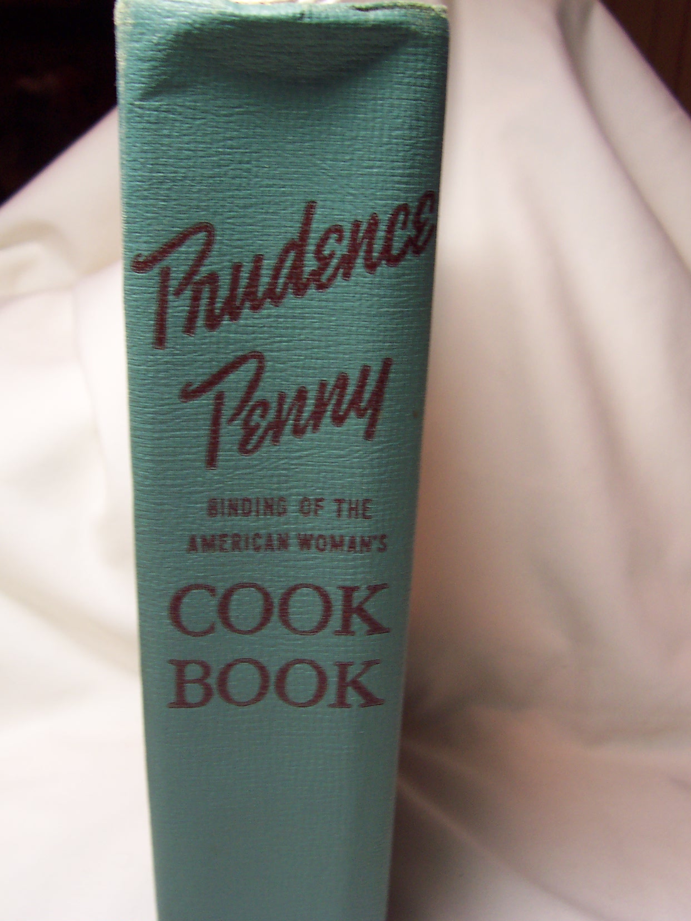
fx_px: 985
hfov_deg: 38.7
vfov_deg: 50.1
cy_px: 460
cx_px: 346
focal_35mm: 37
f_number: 2.8
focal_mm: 5.6
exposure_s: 1/30
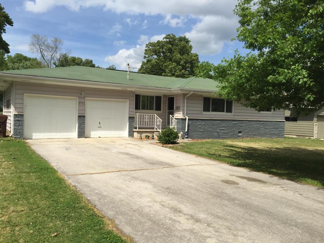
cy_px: 122
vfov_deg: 48.2
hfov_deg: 61.7
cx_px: 162
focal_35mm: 29
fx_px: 271
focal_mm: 4.15
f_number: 2.2
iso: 32
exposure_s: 1/2825
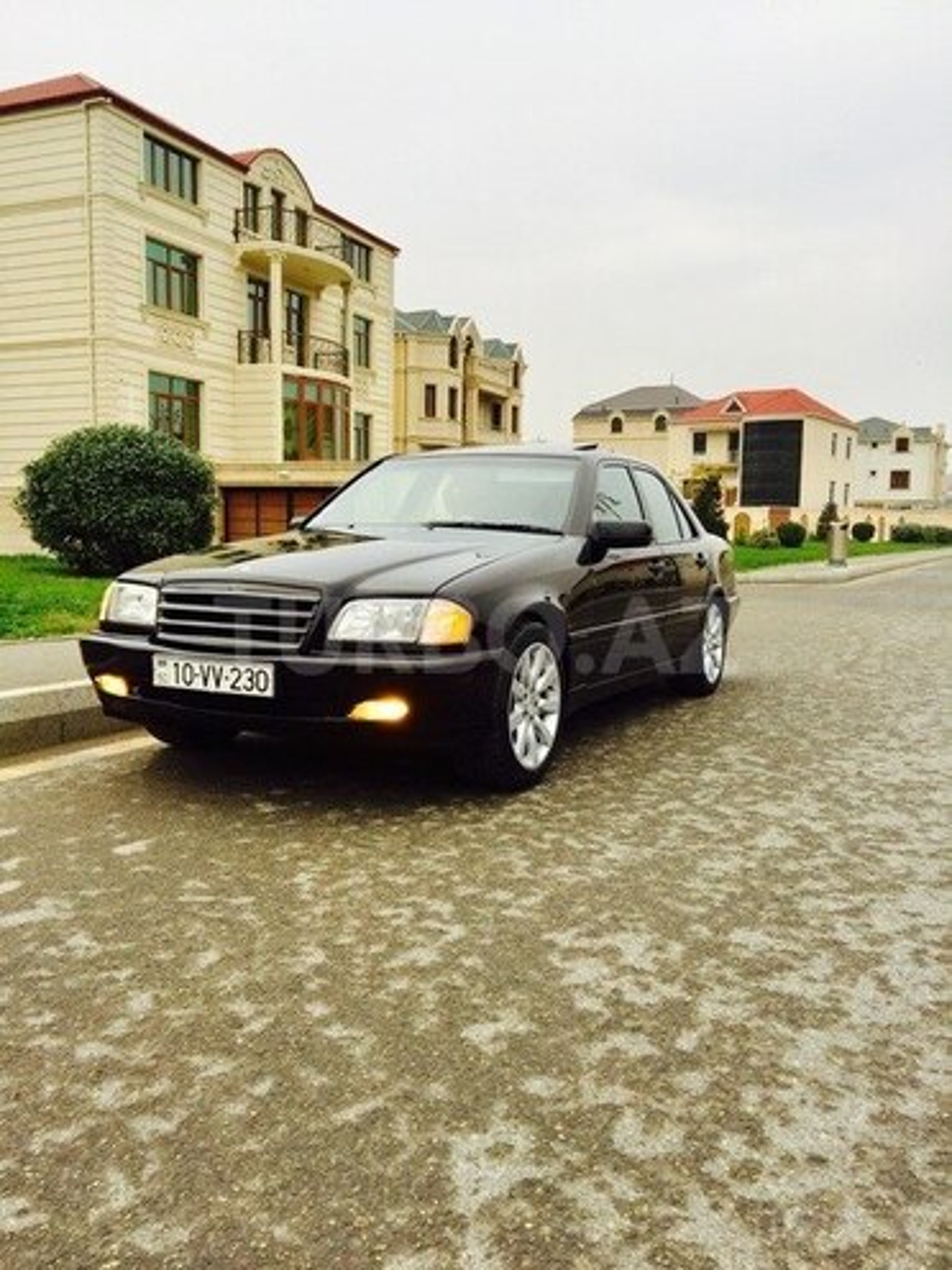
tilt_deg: -7.7
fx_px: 1063
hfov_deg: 48.2
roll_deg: -2.0
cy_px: 635
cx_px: 476
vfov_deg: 61.7
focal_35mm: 29
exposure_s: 1/226
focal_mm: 4.15
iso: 32
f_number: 2.2
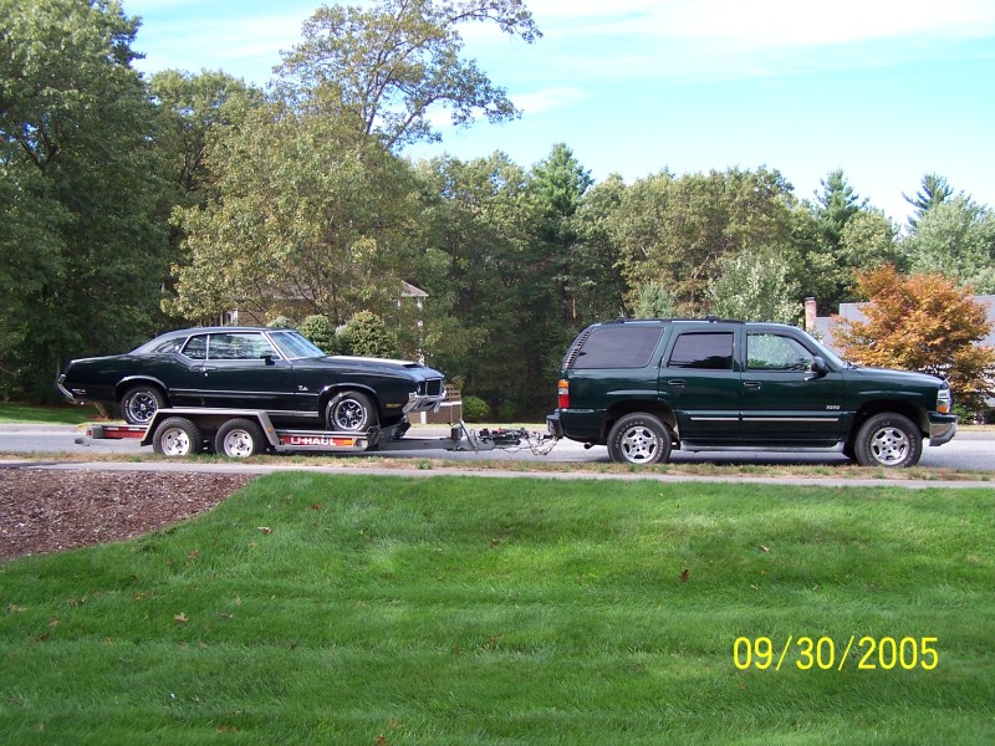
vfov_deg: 37.7
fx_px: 1092
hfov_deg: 49.0
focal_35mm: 38
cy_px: 373
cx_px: 498
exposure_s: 1/250
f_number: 2.8
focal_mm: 6.3
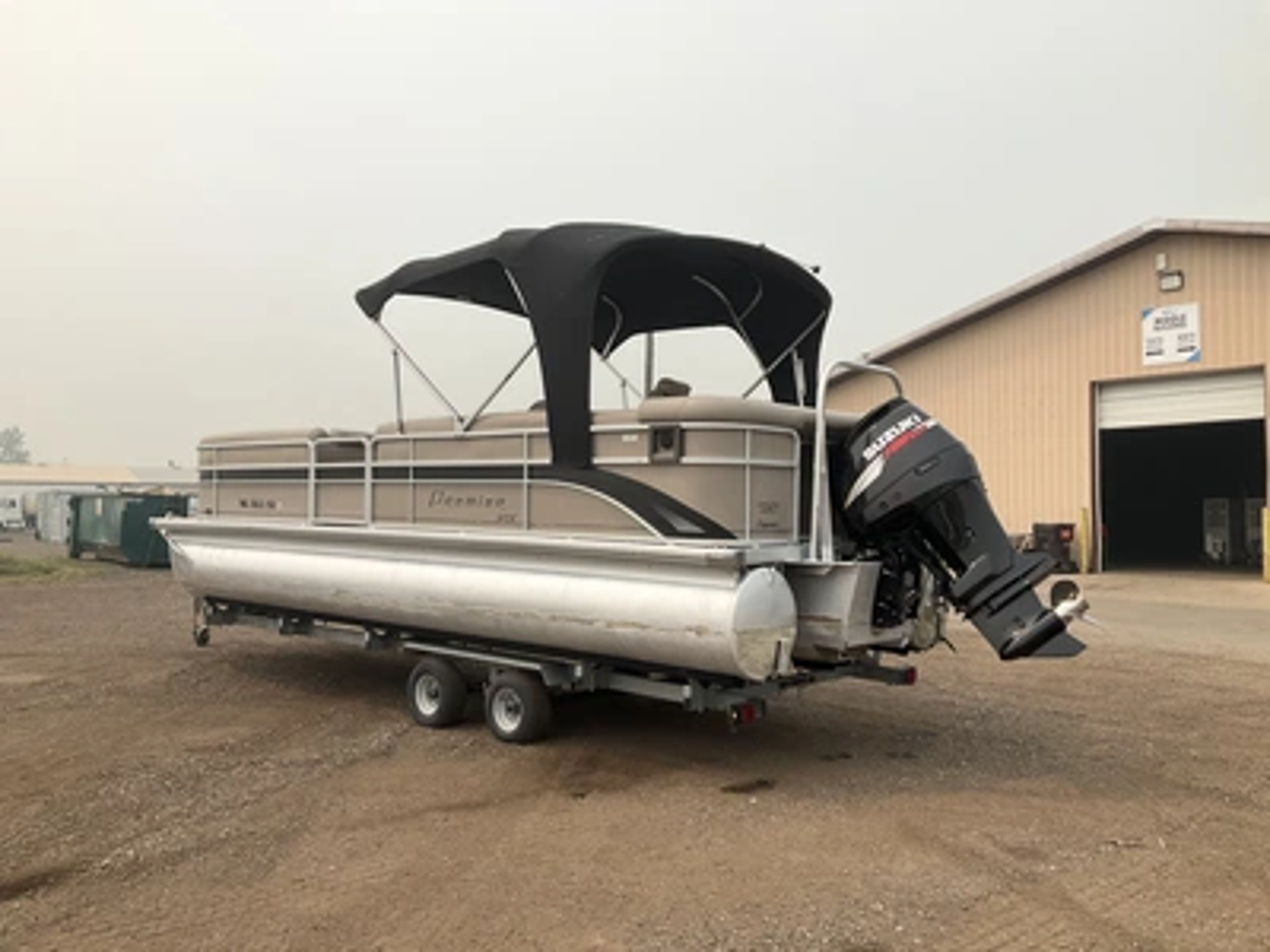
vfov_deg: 48.2
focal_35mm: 29
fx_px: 1064
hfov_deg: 61.7
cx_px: 635
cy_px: 476
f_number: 1.8
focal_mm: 3
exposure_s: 1/2427
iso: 25
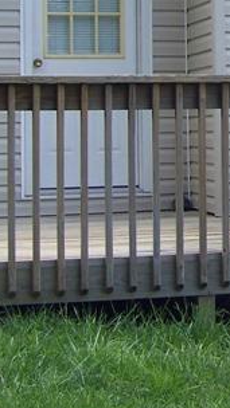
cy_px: -21
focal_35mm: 129
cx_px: 320
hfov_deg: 9.2
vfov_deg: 16.2
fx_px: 1399
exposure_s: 1/320
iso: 64
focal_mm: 5.85
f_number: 2.8
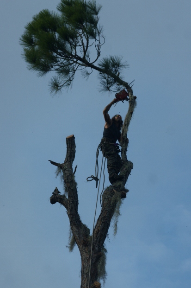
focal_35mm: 232
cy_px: 127
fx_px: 1849
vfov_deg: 8.9
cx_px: 108
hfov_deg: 5.9
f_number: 6.3
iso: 100
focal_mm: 120
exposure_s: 1/400
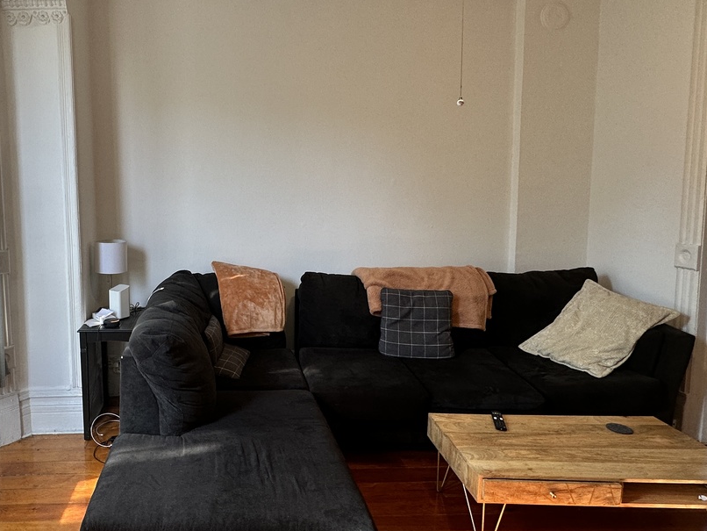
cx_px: 218
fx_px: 511
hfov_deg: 66.9
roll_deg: +0.8
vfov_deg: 54.8
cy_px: 239
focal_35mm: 25
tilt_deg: -5.4
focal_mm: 2.22
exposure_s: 1/120
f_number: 2.2
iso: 100
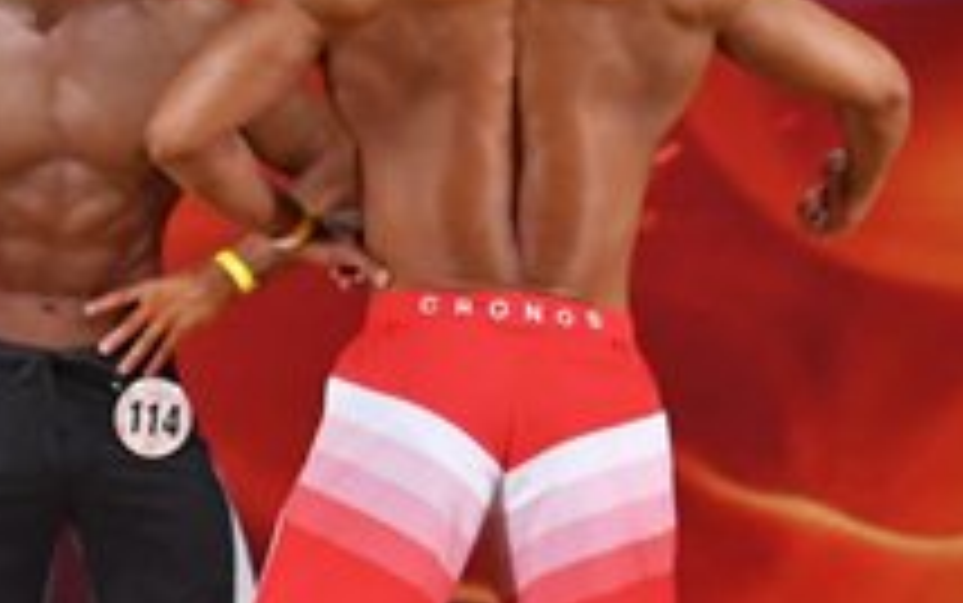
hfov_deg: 3.1
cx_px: -596
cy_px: 374
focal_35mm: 676
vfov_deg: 1.9
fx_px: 17751
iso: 3200
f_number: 5.6
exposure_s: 1/400
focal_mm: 122
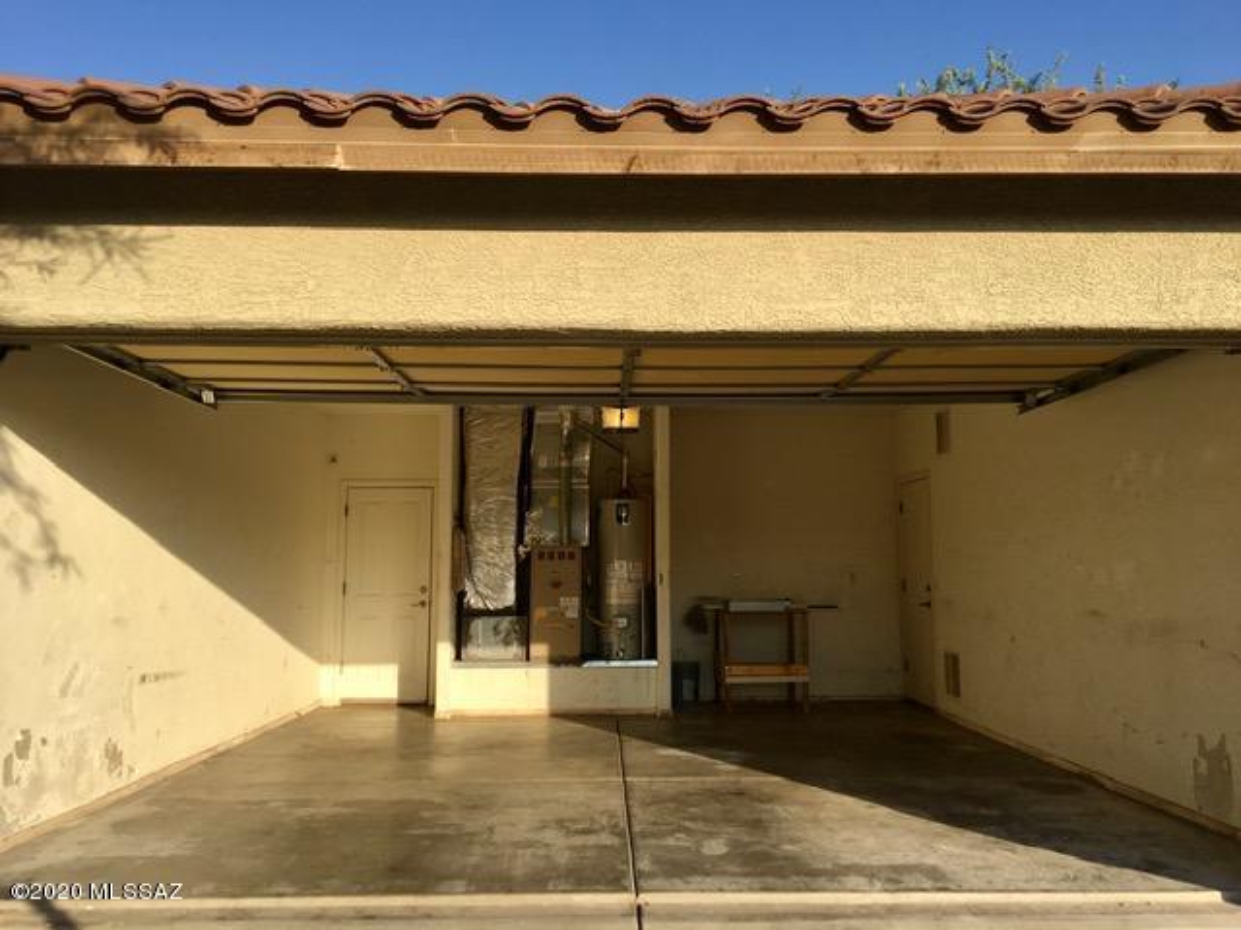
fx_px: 1040
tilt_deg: +6.0
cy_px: 465
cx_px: 620
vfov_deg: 48.2
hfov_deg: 61.7
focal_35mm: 29
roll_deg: +0.0
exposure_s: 1/1221
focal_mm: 4.15
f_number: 2.2
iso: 25
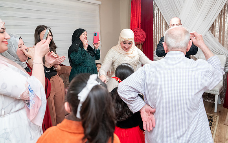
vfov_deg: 46.5
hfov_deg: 68.7
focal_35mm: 27
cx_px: 125
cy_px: 60
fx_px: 166
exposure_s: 1/160
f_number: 2.8
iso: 4000
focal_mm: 24
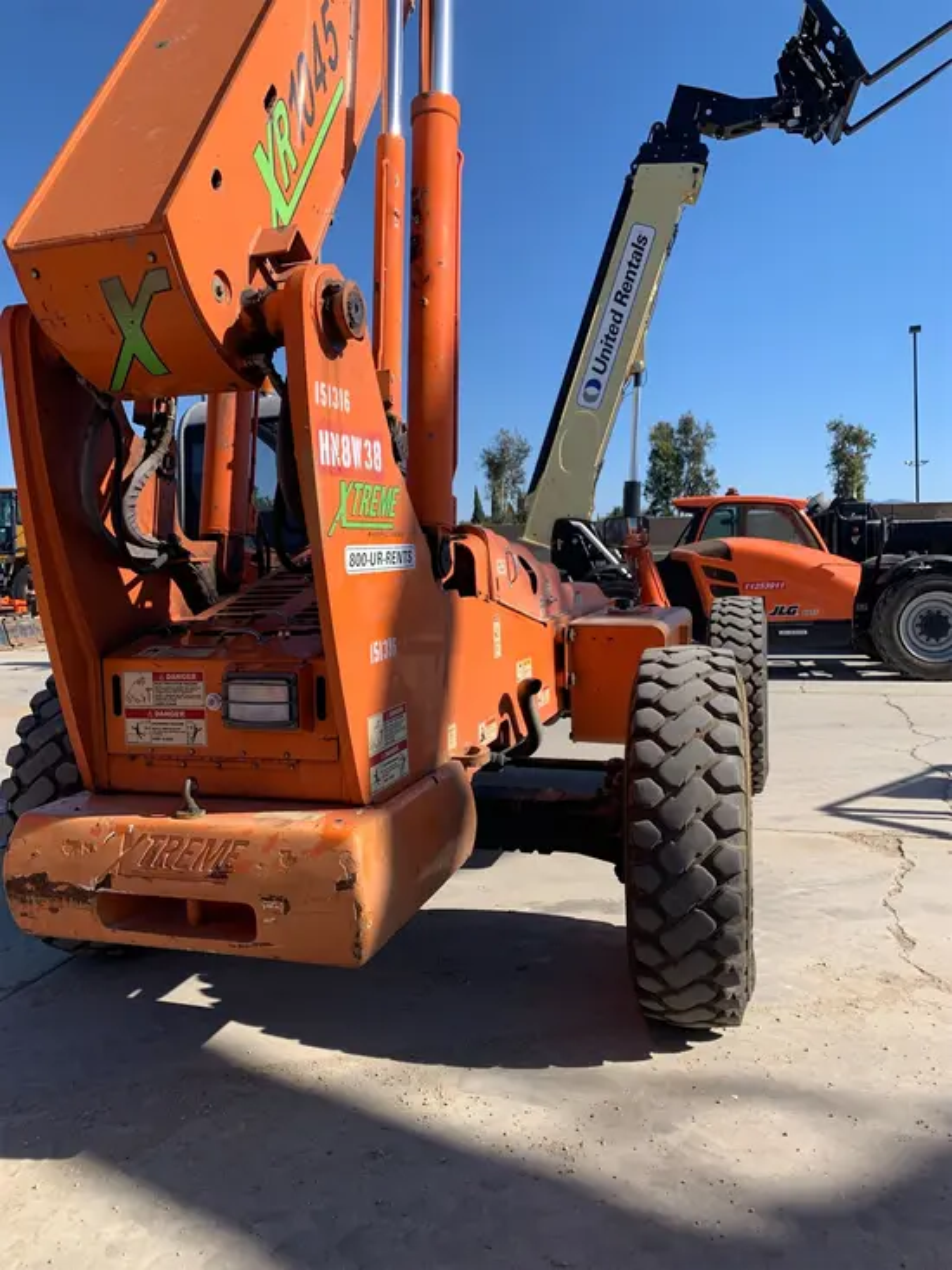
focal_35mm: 26
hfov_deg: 53.1
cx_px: 476
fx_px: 953
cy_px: 635
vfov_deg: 67.3
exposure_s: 1/1610
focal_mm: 4.25
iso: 25
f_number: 1.8
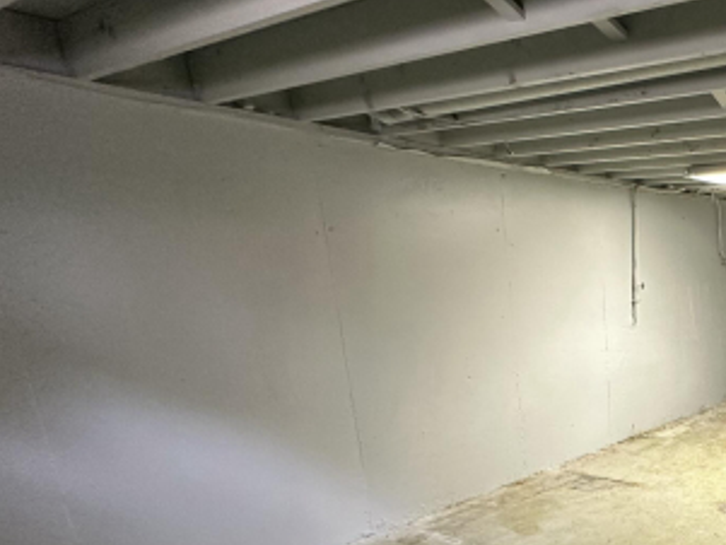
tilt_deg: -16.5
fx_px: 650
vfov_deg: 42.7
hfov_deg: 49.5
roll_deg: +0.2
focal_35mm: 31
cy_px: 461
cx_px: 698
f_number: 2.2
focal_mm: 2.22
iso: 250
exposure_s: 1/60
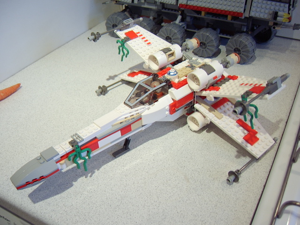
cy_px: 112
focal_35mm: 31
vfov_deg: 45.4
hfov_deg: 58.4
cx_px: 150
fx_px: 269
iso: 100
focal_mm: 8.13
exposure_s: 1/14
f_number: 2.7
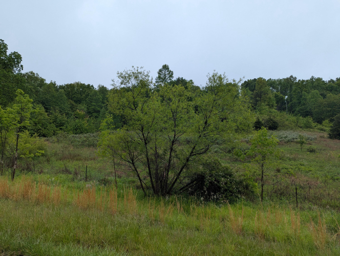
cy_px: 128
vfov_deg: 56.9
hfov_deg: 71.5
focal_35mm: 24
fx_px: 236
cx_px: 170
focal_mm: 6.81
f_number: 1.85
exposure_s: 1/1038
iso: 46
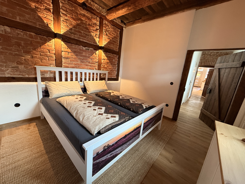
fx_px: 99
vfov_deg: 85.7
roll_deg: -5.8
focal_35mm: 14
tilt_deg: -12.9
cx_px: 122
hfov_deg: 102.1
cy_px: 92
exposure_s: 1/50
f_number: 2.2
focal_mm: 2.22
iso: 400
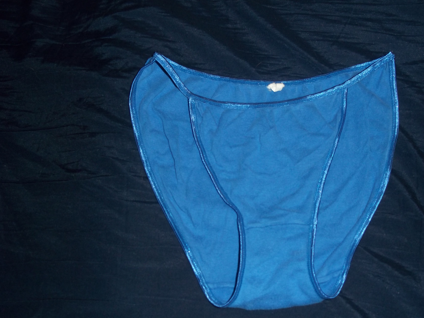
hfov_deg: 44.7
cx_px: 233
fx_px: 514
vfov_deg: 34.3
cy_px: 174
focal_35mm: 42
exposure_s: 1/30
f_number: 3.1
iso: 80
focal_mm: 6.5
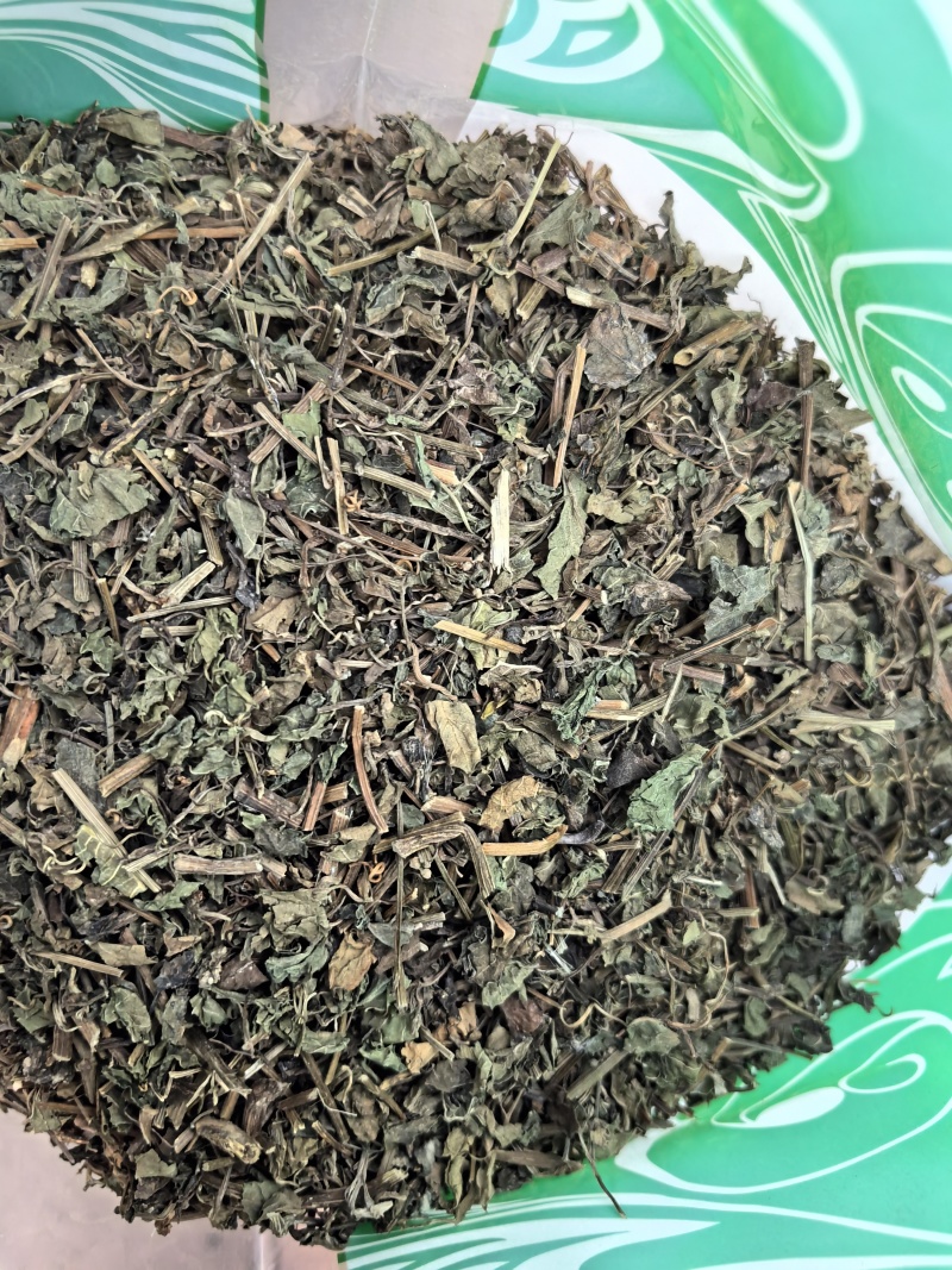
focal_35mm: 27
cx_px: 476
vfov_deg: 65.3
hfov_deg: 51.3
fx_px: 990
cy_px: 635
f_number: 2
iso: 160
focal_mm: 6.35
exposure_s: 1/992
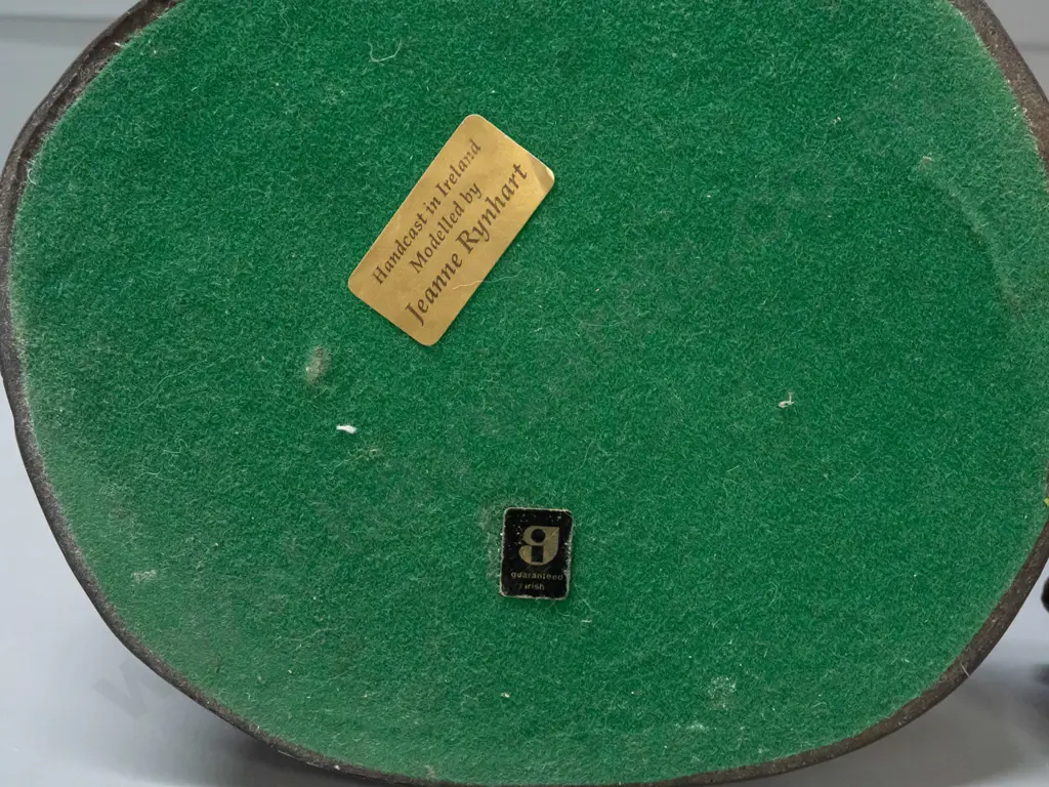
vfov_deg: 37.7
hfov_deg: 49.0
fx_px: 1152
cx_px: 524
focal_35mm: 38
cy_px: 394
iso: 3200
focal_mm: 19
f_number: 5.6
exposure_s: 1/100
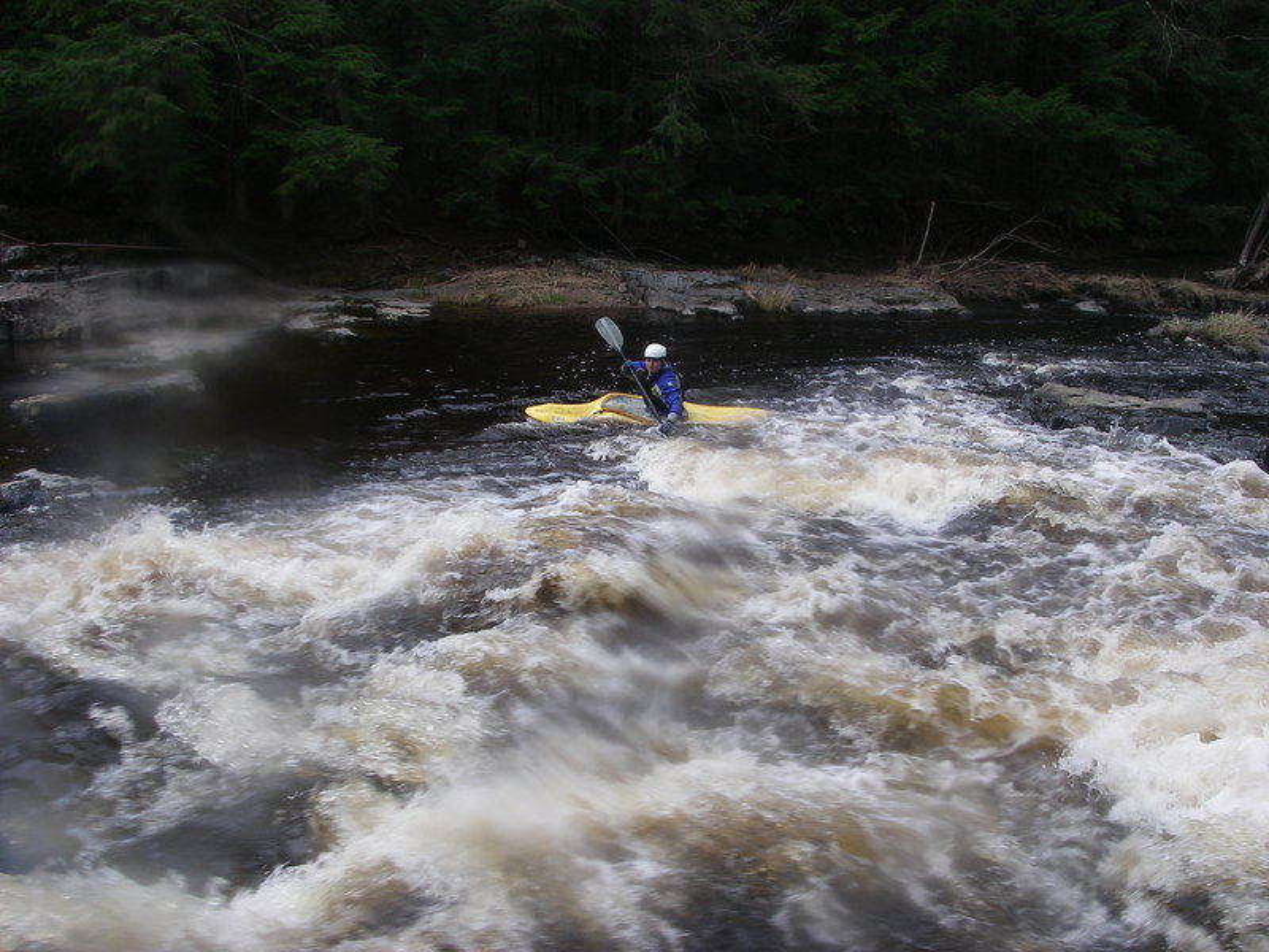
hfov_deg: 49.0
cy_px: 476
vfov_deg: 37.7
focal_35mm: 38
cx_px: 634
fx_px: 1393
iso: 64
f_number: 6.6
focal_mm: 6.3
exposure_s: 1/125
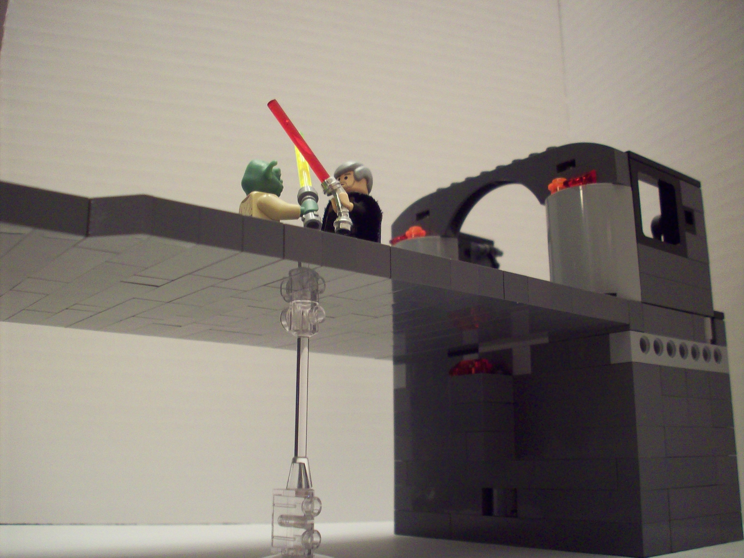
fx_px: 795
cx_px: 372
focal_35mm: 37
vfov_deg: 38.7
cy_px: 279
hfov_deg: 50.1
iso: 160
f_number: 2.8
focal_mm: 6.2
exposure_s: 1/11.3
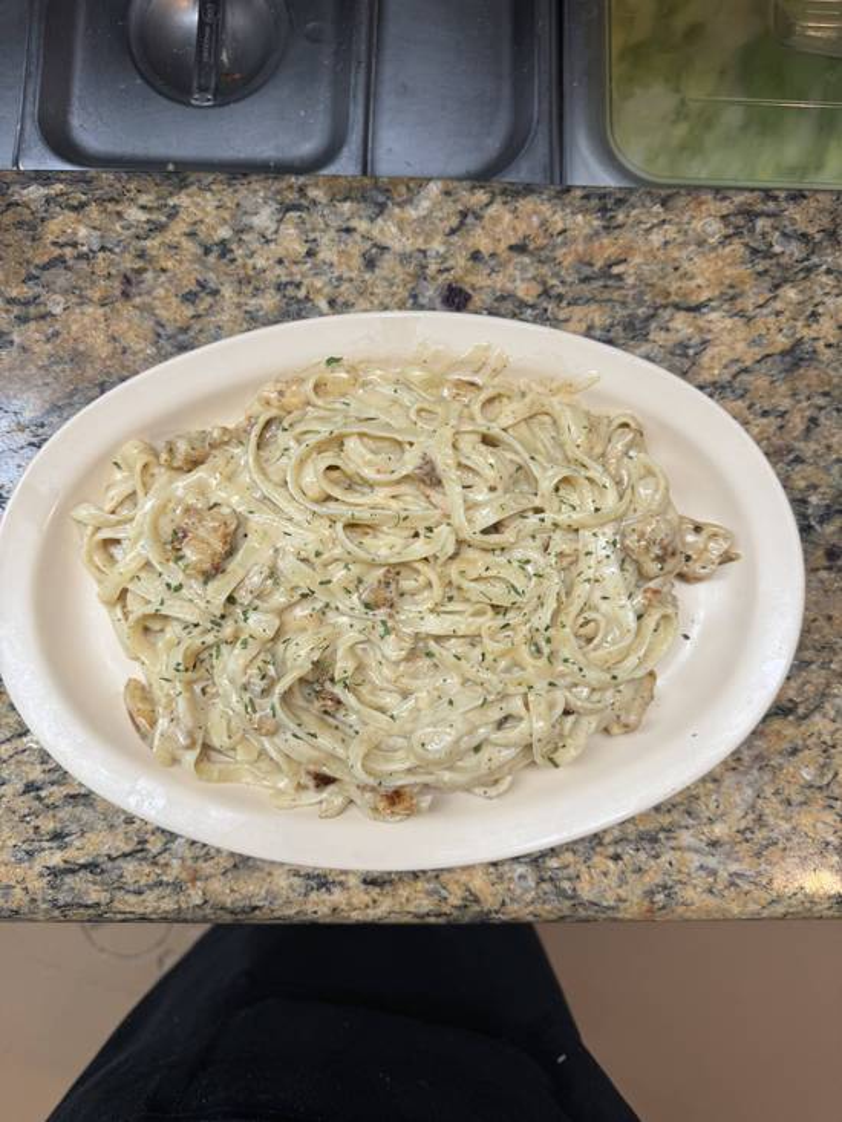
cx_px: 421
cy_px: 561
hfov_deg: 56.8
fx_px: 778
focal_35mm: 24
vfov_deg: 71.6
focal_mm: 6.76
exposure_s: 1/120
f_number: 1.78
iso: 125
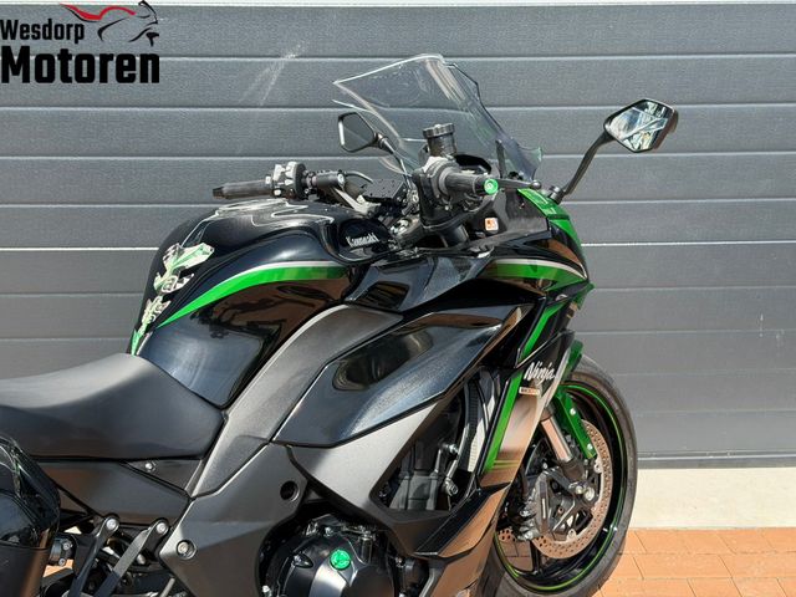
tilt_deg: -18.2
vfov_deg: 30.3
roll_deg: -0.3
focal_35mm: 48
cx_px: 398
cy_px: 298
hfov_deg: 39.7
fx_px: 1104
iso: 100
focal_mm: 6.76
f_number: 1.78
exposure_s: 1/1931
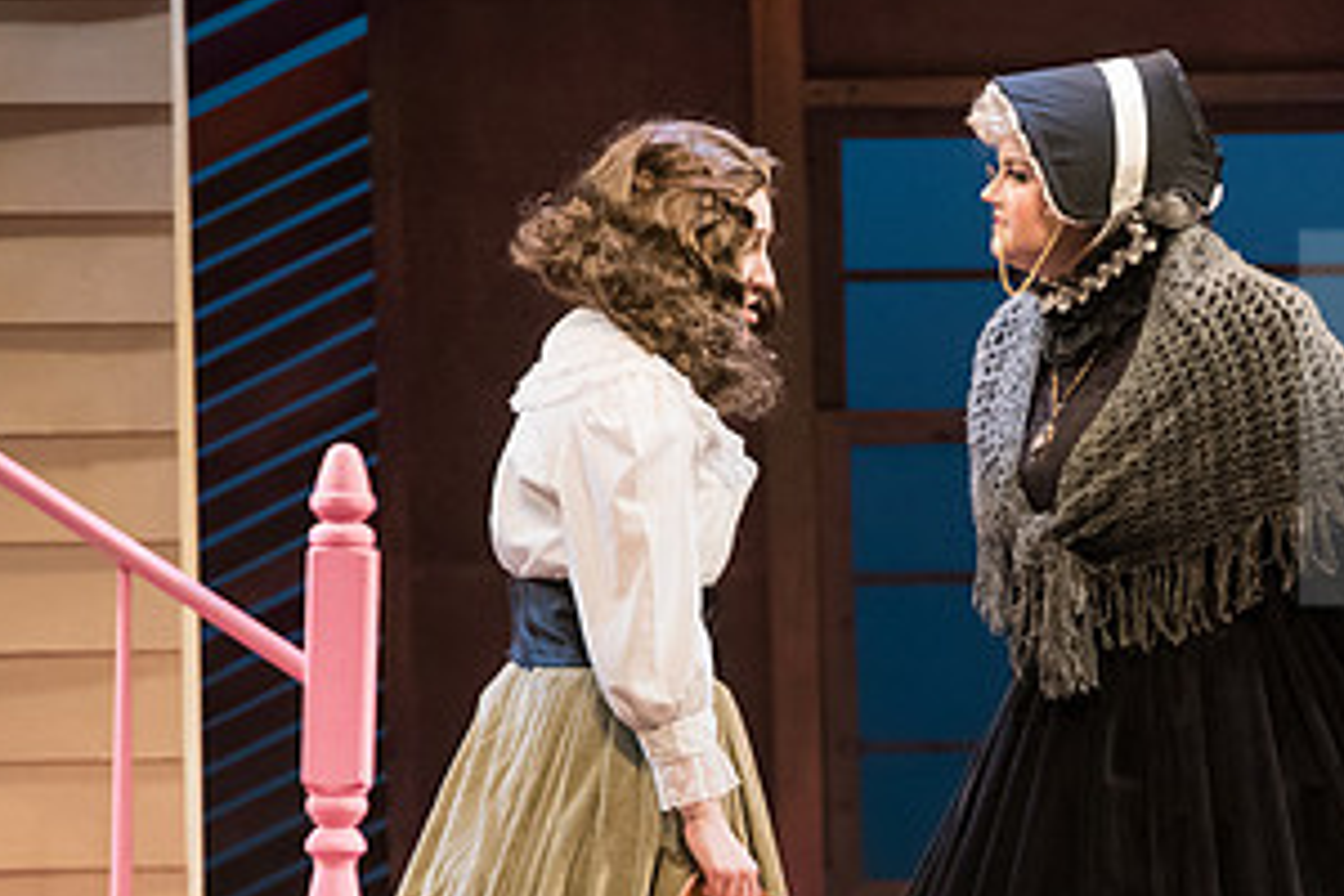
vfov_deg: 3.8
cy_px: 773
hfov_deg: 5.7
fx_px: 13364
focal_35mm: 358
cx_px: 1165
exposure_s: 1/320
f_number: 4
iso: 5000
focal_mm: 185
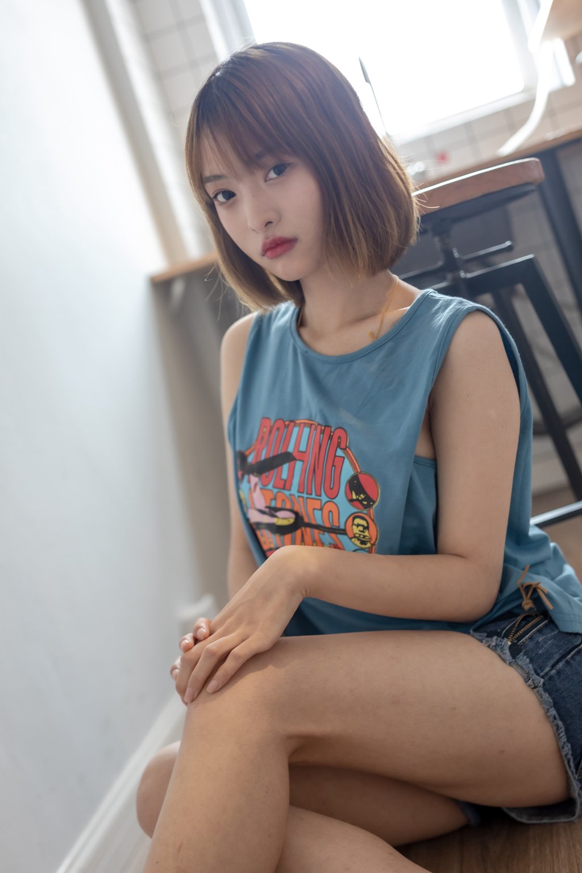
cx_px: 291
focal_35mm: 49
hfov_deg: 27.5
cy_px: 436
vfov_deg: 40.3
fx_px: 1188
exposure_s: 1/60
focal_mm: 50
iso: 640
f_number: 2.5
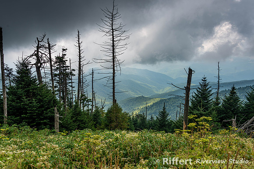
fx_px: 206
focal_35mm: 29
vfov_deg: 44.8
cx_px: 127
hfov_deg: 63.4
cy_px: 84
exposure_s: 1/100
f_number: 8
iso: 100
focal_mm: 28
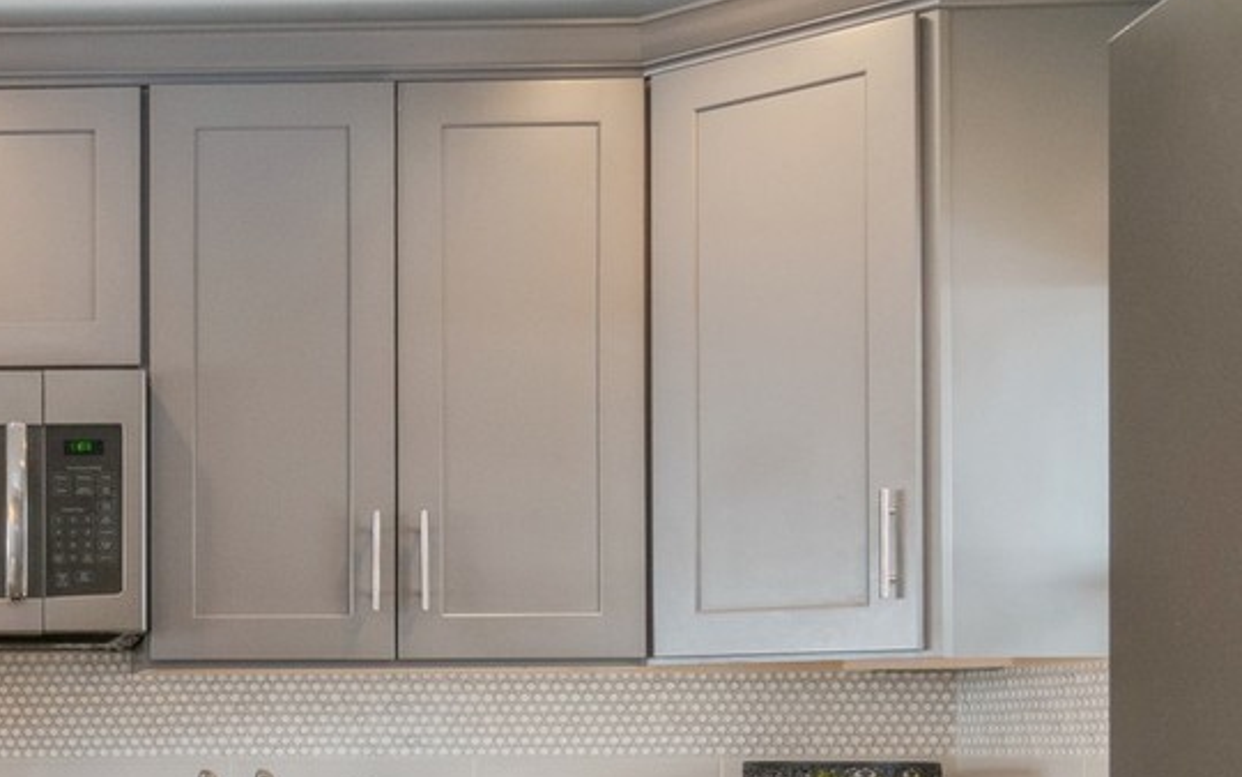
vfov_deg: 20.4
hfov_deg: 32.5
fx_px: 1862
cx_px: -115
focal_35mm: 55
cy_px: 1149
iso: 200
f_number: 8
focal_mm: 12
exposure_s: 1/8
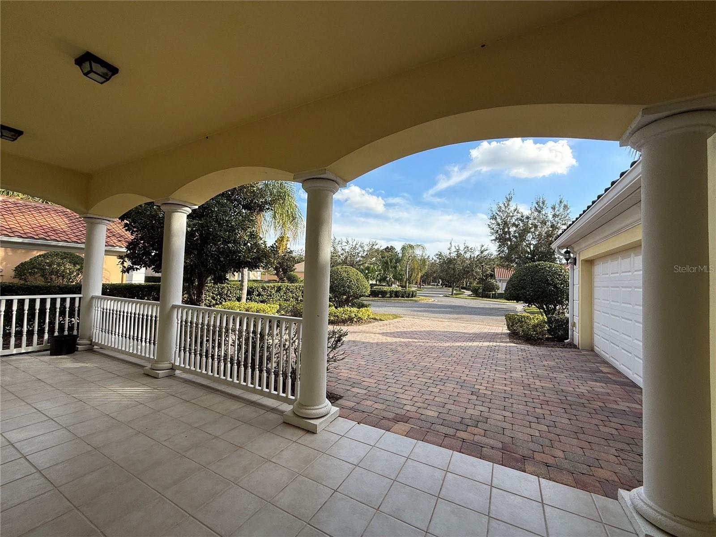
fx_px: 290
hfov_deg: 102.1
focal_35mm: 14
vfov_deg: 85.7
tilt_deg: +2.8
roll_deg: -2.0
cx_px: 358
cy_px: 268
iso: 50
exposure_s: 1/1534
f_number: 2.2
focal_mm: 2.22
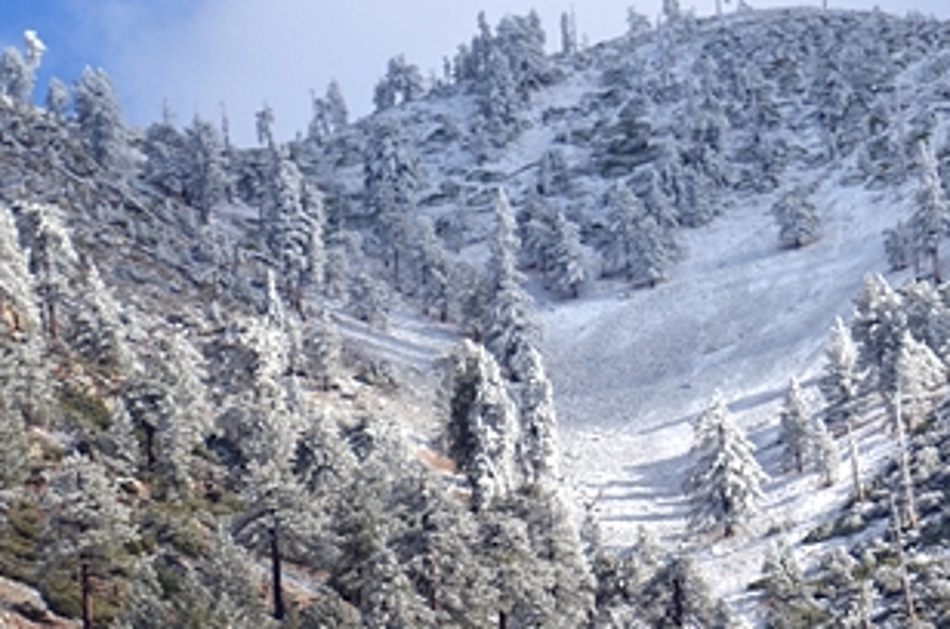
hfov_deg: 6.2
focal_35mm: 331
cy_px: 308
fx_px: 8725
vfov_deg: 4.1
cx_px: 737
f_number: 5.6
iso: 100
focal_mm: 85
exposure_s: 1/500
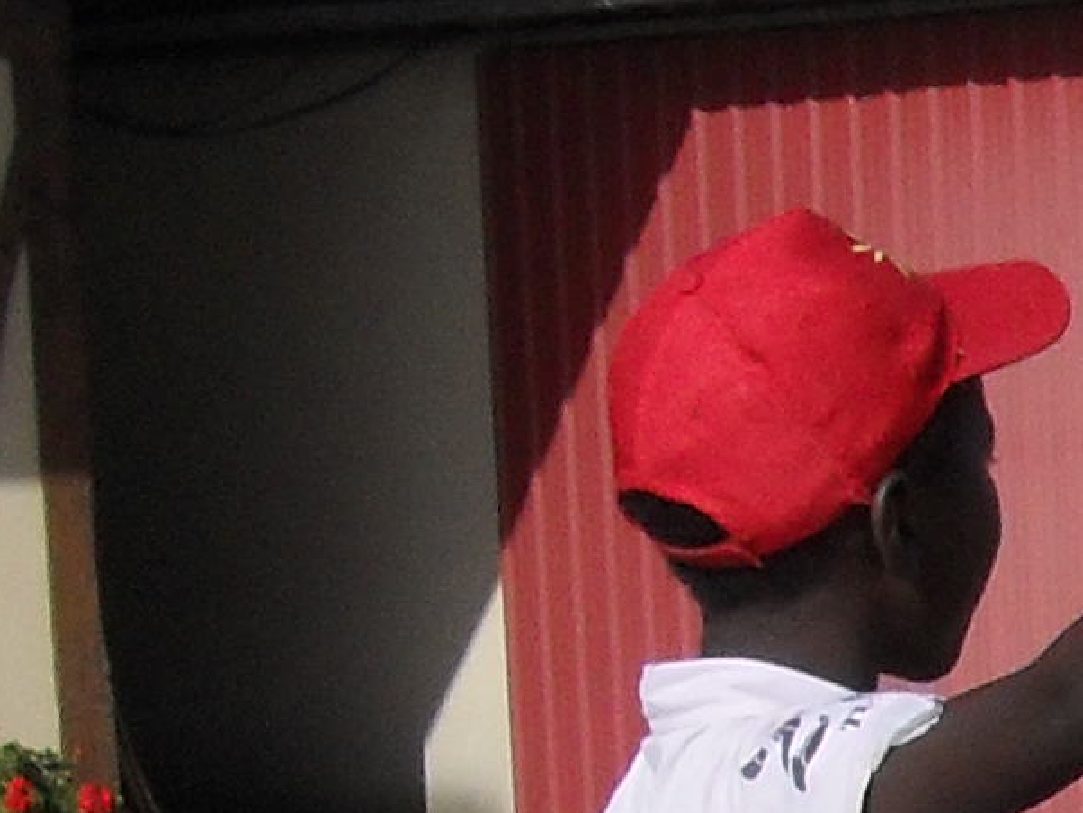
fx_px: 6635
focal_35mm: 212
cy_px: 1840
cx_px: 3245
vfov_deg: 6.7
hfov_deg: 8.0
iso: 100
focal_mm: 6.3
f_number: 8.4
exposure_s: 1/350
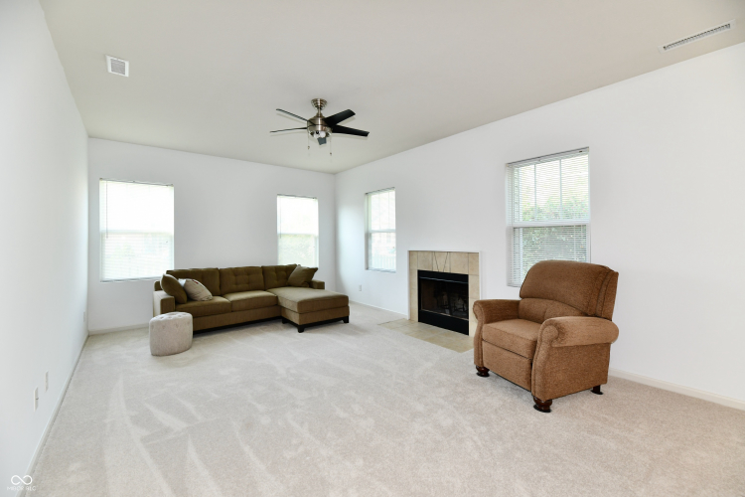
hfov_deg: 104.3
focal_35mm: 14
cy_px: 248
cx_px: 372
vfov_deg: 81.2
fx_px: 290
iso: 640
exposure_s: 1/60
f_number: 6.3
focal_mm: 14
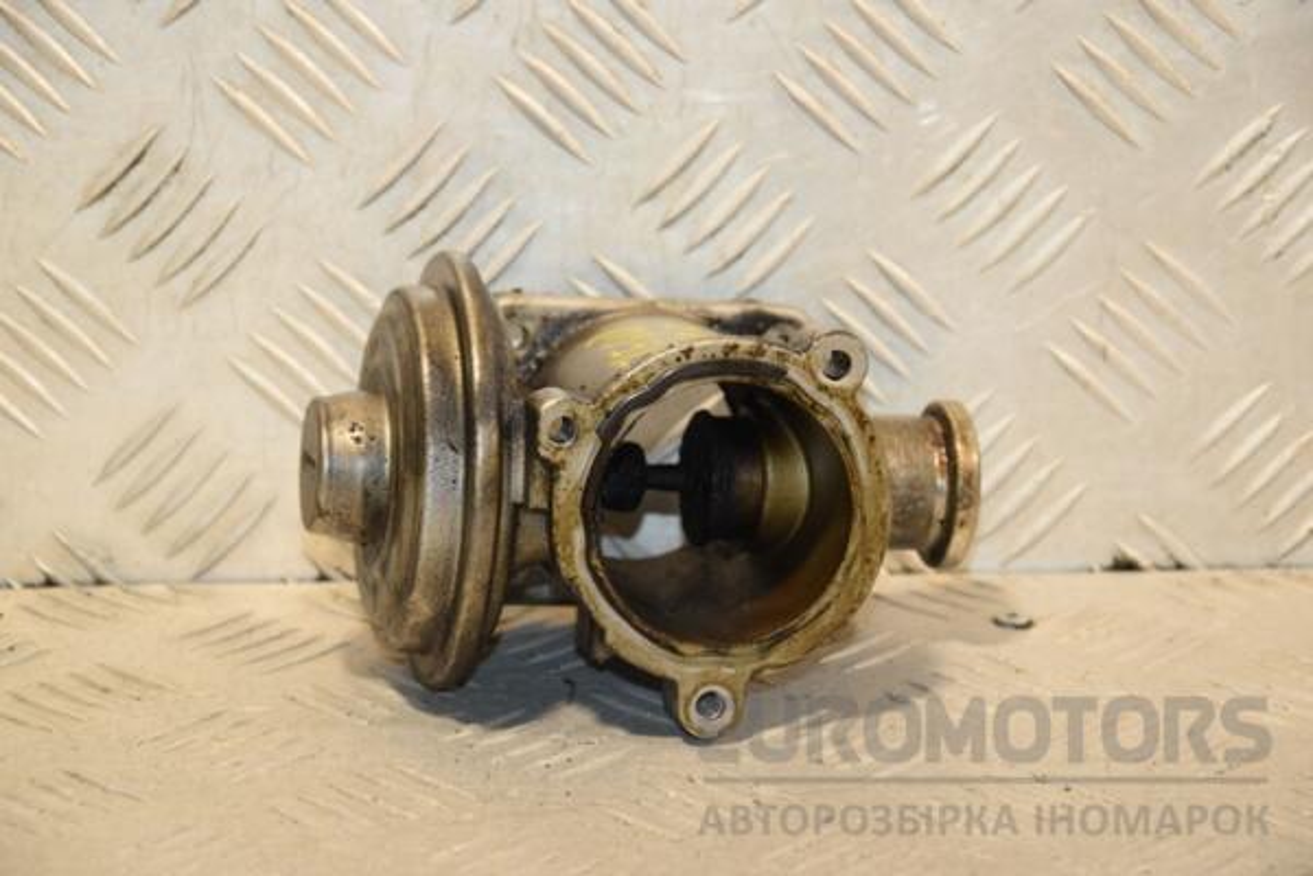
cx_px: 656
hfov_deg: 17.1
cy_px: 438
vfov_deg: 11.4
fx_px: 4376
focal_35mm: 120
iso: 800
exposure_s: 1/200
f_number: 6.3
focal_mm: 80
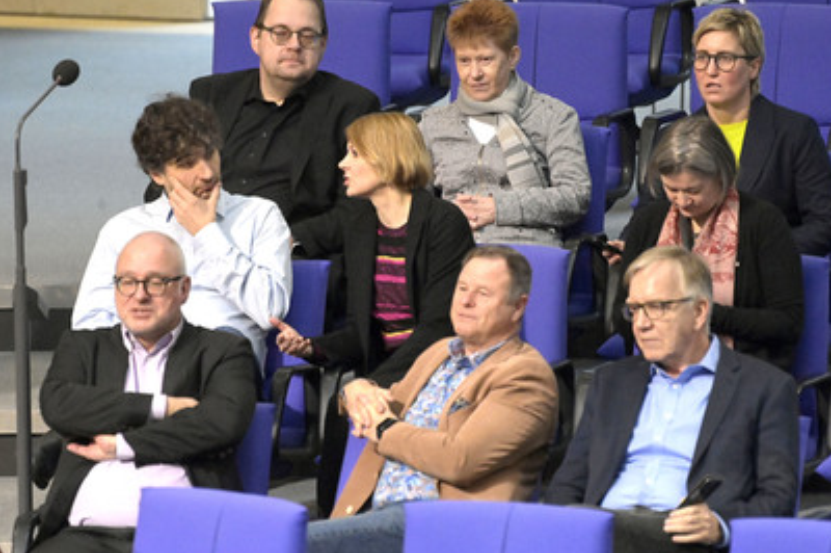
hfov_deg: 4.6
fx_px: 10402
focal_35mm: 451
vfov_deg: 3.0
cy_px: 252
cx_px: 446
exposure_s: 1/320
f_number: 5.6
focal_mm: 400
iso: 12800
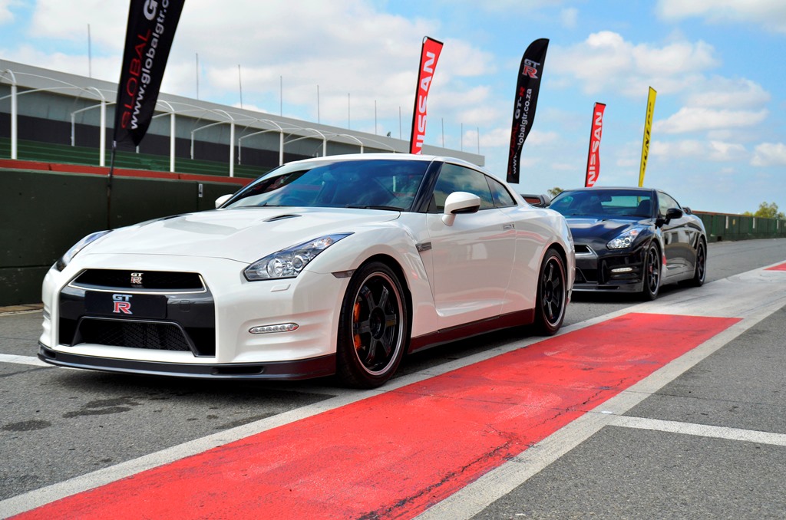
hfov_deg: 41.2
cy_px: 260
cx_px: 393
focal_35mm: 48
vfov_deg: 27.9
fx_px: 1046
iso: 500
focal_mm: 32
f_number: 6.3
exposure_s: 1/2000
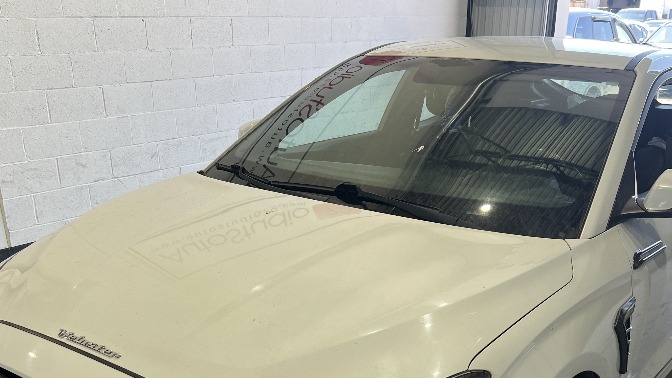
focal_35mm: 42
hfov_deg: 48.3
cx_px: 363
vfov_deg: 27.0
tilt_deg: -25.3
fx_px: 748
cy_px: 362
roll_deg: -1.1
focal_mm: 5.7
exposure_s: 1/125
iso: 32
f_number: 1.5
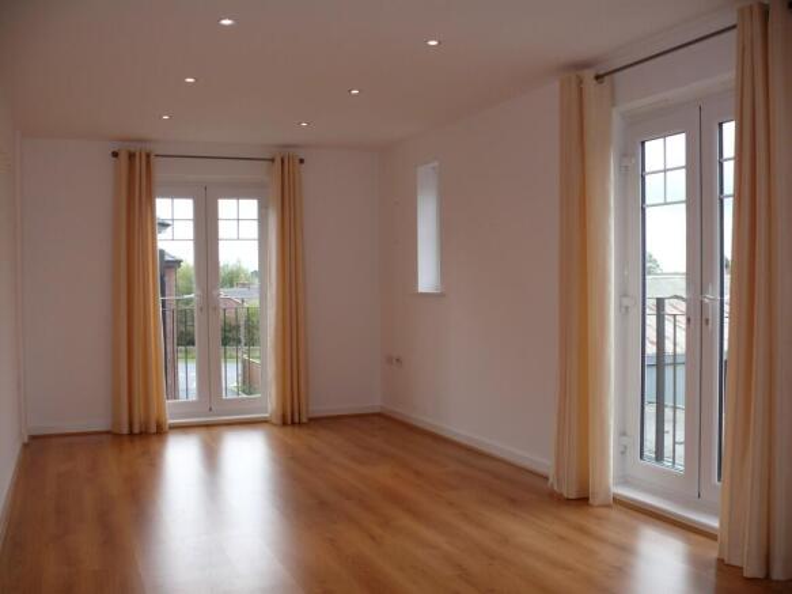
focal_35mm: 35
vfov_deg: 40.7
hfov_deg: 52.6
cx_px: 396
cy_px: 297
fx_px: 801
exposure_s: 1/100
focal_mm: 7.4
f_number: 2.8
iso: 100
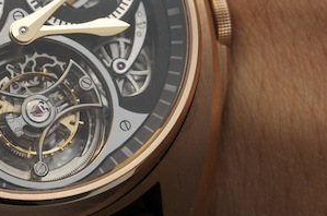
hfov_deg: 8.5
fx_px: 2184
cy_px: 98
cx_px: 28
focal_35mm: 241
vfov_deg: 5.7
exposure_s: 1/250
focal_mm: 60
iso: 640
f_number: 10
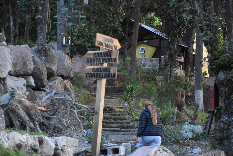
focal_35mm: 105
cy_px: 78
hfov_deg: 19.5
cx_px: 116
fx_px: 680
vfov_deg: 13.0
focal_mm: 70
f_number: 5.6
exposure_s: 1/250
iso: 2000
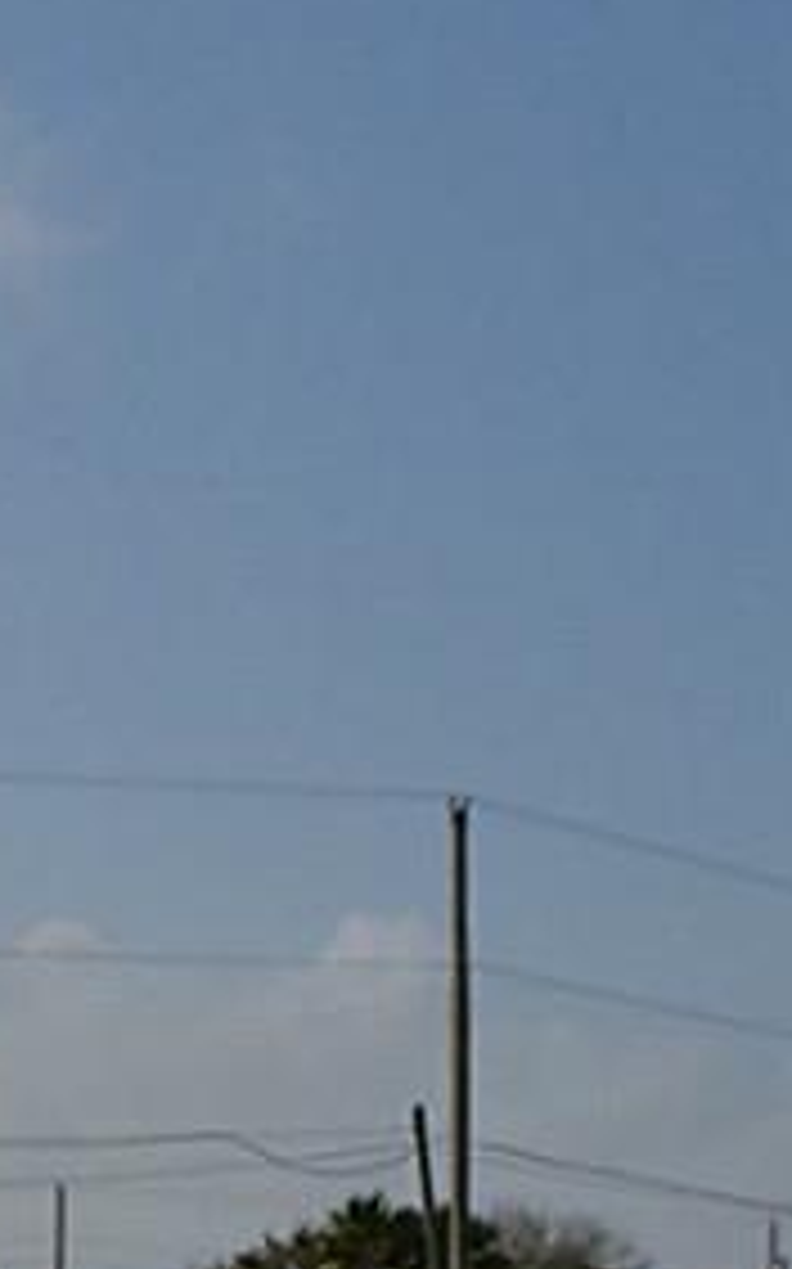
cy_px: 1350
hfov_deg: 8.9
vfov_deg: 14.2
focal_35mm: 144
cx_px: -274
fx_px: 4978
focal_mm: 26
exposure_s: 1/5000
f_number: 9
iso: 640
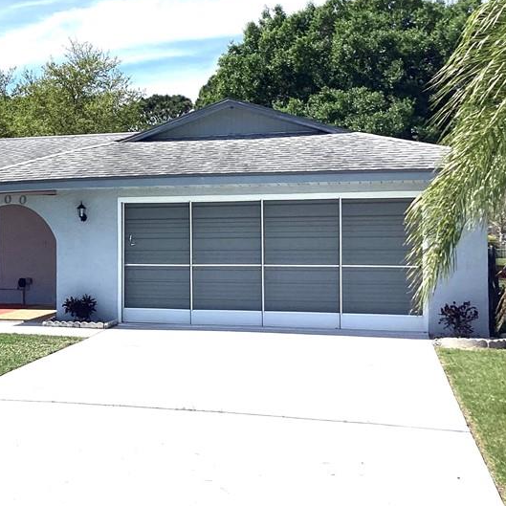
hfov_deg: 31.0
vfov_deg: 32.2
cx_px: 67
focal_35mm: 53
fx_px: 877
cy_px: 217
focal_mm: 3.3
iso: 25
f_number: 2.4
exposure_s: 1/2203
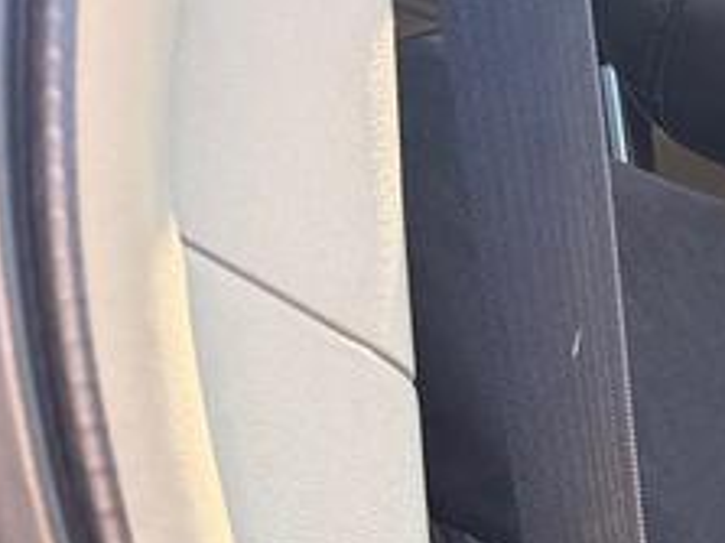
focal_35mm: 138
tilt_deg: -2.5
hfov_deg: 10.9
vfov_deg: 9.5
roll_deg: +1.0
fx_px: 2889
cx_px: 1990
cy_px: 1340
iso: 80
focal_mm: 6.76
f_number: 1.78
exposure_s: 1/247
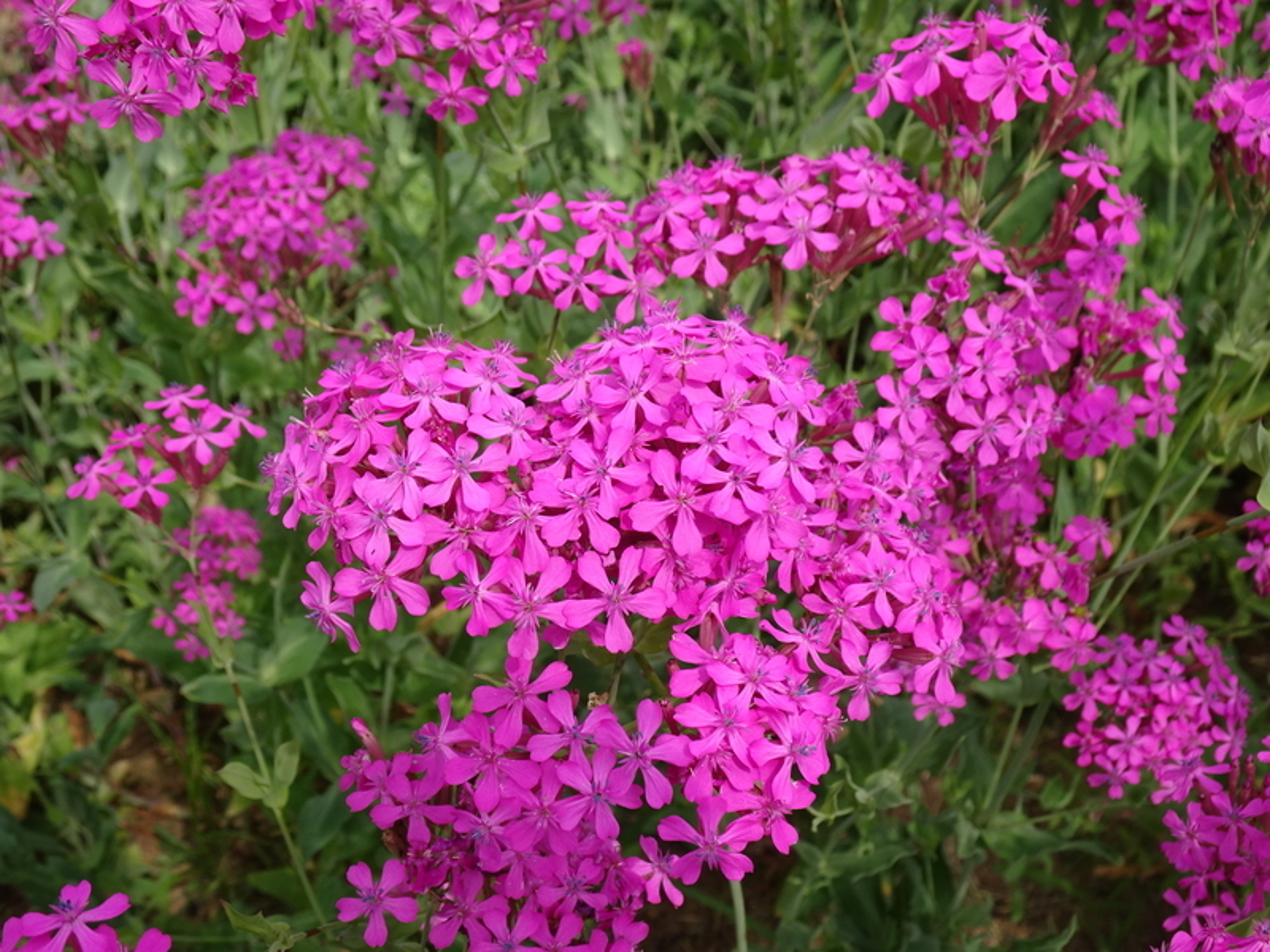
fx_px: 1578
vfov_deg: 33.6
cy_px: 476
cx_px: 635
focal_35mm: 43
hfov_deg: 43.9
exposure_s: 1/640
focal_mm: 7.3
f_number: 4
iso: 80
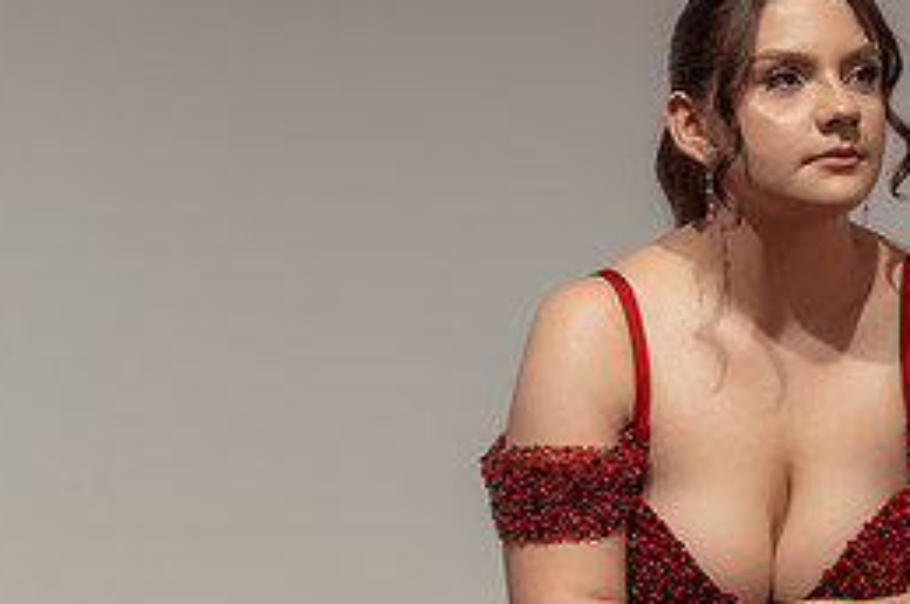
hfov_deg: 10.6
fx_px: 4923
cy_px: 386
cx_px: 400
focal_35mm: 195
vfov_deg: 7.0
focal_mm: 85
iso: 800
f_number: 2.2
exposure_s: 1/800
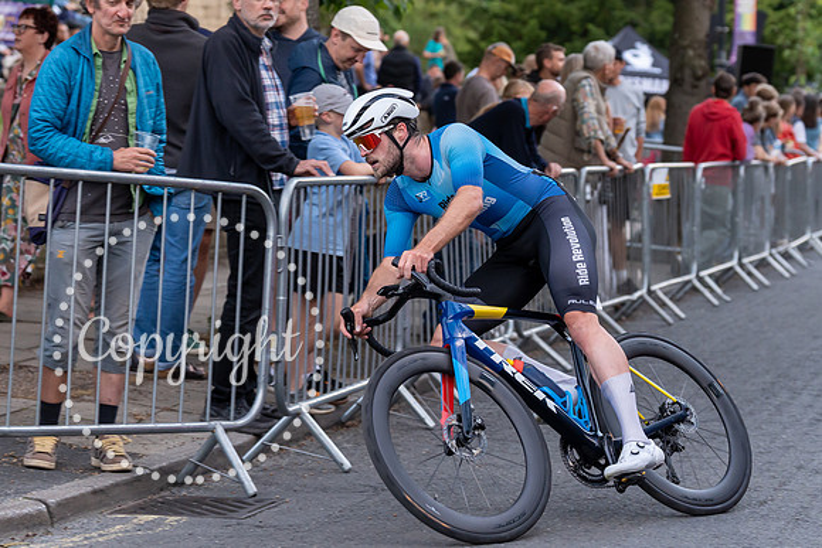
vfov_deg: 12.4
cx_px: 402
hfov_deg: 18.5
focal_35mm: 110
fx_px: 2523
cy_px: 191
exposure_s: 1/800
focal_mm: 80
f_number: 3.5
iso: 2000
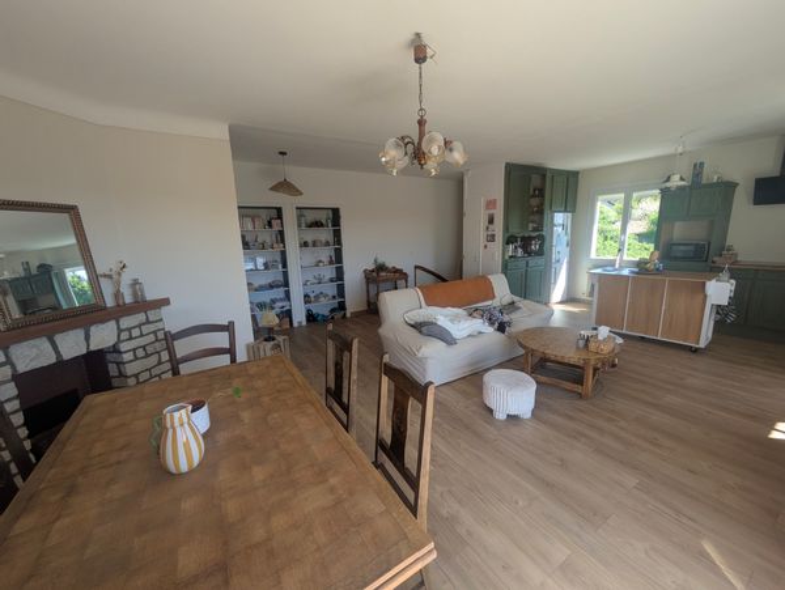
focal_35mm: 14
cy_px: 295
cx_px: 392
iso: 46
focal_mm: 1.83
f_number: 2.2
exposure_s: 1/162
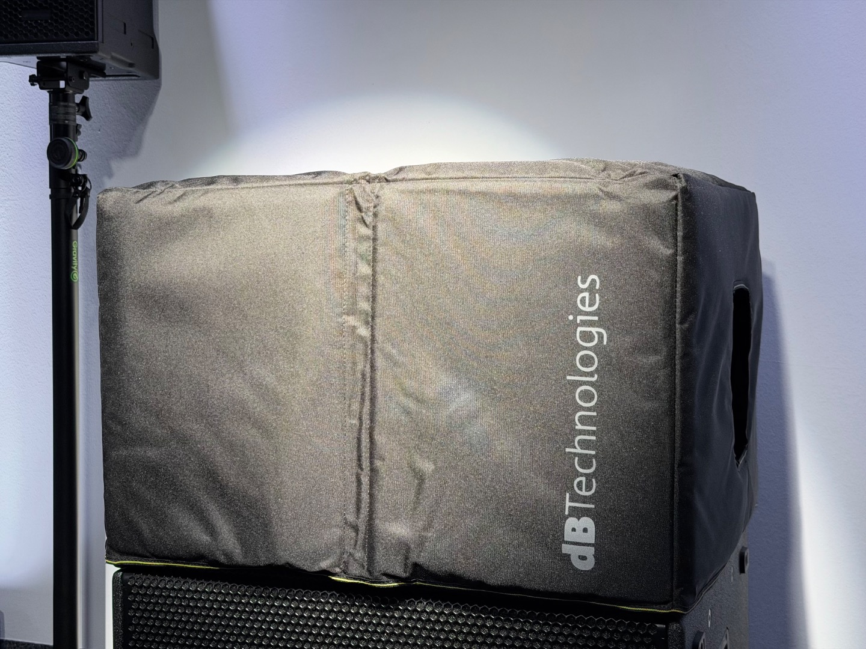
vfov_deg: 30.3
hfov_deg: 39.7
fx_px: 1201
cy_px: 324
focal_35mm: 48
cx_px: 433
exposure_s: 1/171
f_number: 1.78
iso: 80
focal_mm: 6.76
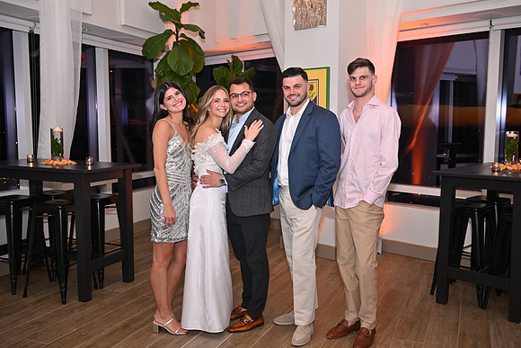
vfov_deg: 38.4
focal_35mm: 34
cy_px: 174
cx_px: 260
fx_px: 499
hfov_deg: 55.1
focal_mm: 34.5
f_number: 5.6
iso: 1250
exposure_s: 1/60
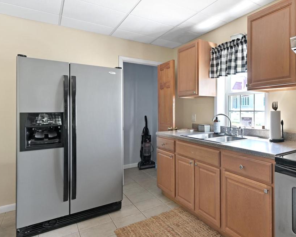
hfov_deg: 65.9
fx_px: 202
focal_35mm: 23
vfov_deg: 60.9
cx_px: 237
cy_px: 112
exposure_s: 1/80
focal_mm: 14
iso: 200
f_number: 5
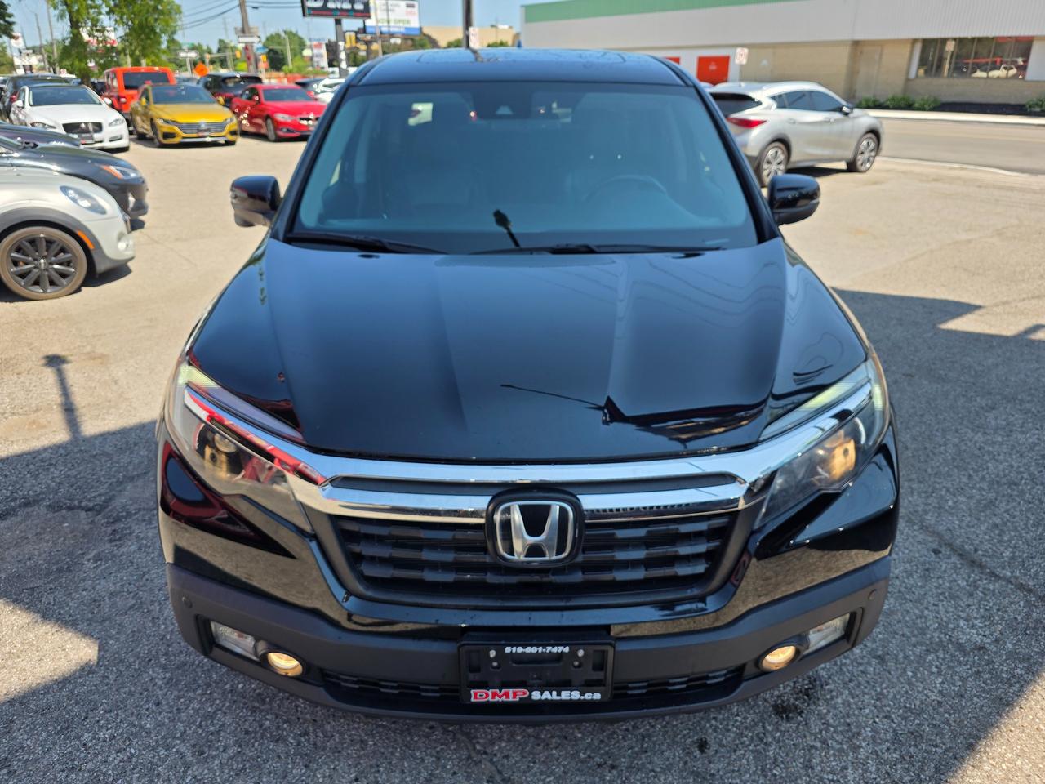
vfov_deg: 58.9
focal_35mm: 23
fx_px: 694
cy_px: 392
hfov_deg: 73.9
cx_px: 522
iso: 80
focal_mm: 6.3
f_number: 1.7
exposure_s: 1/2686
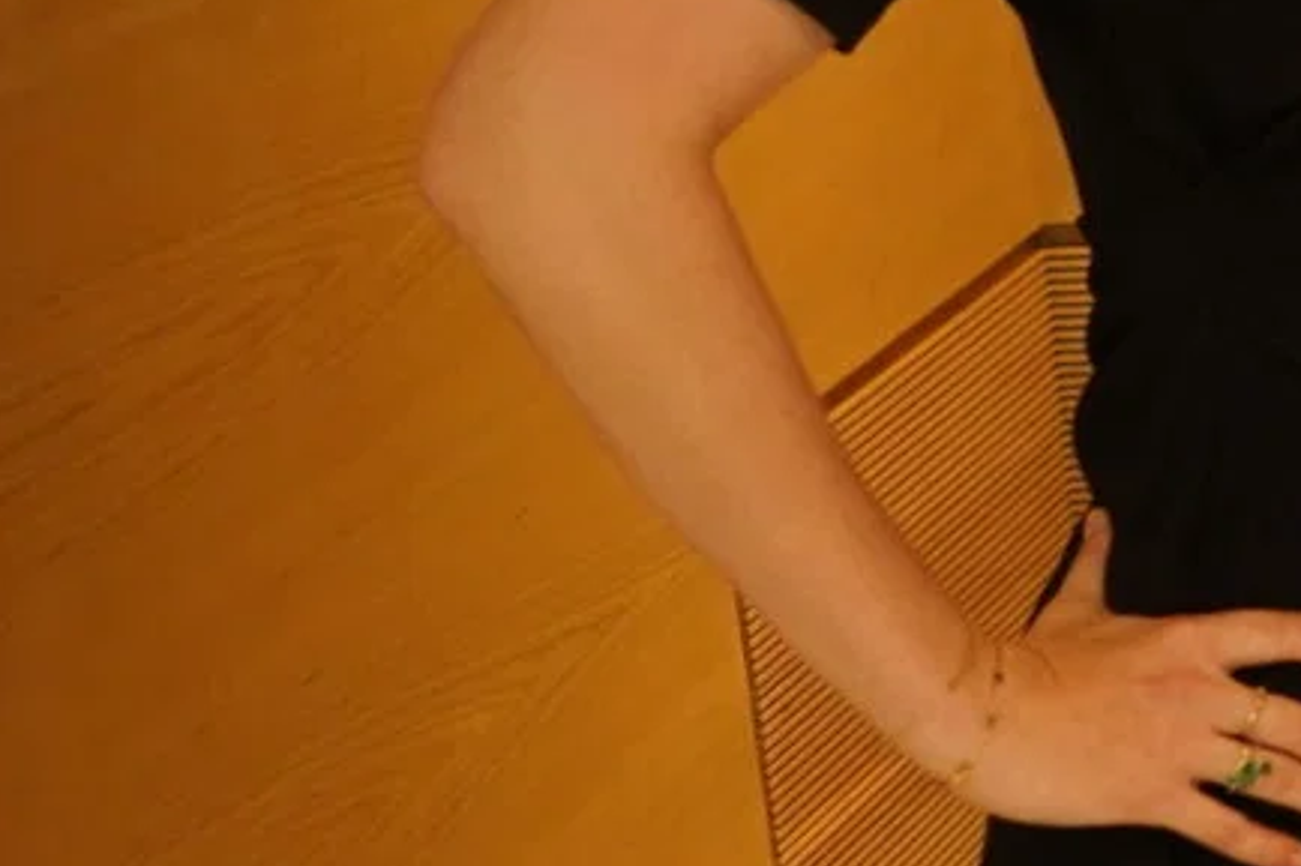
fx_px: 6394
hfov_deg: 9.8
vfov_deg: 7.7
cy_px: 63
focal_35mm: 177
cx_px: 3393
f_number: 4
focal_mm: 32
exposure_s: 1/100
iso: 2000
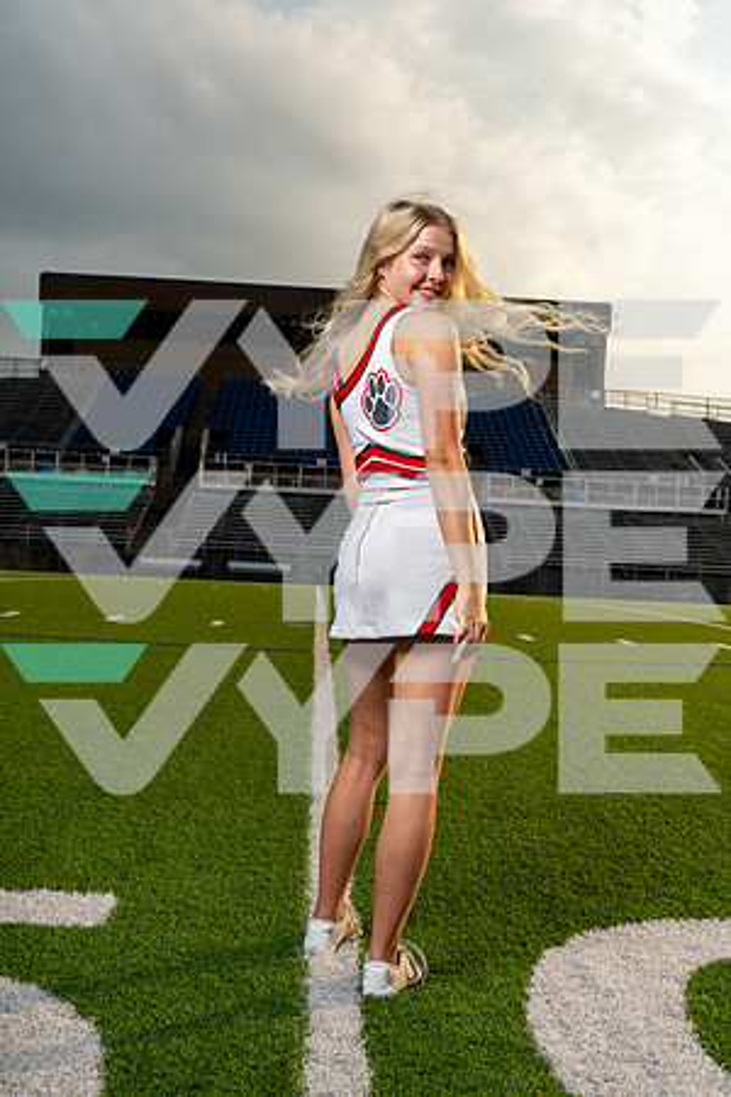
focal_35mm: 47
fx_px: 1431
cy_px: 548
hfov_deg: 28.6
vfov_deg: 41.9
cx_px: 366
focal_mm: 47
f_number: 8
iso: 100
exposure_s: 1/250
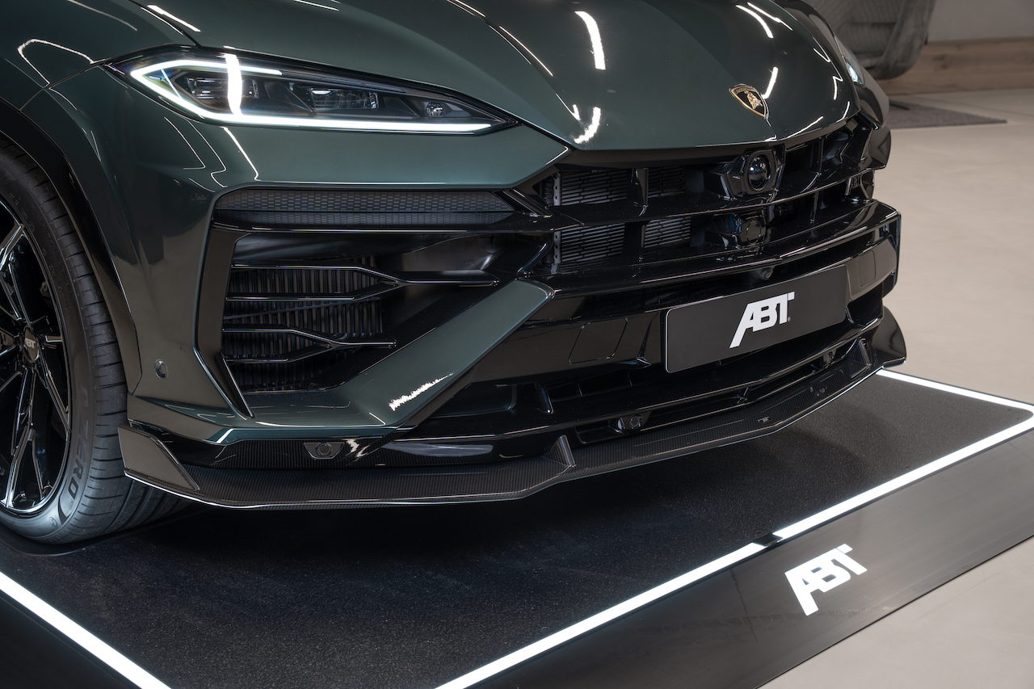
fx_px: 1398
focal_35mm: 49
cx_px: 517
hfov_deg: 40.6
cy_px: 344
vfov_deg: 27.7
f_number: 7.1
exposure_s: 1/2
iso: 100
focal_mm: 48.7
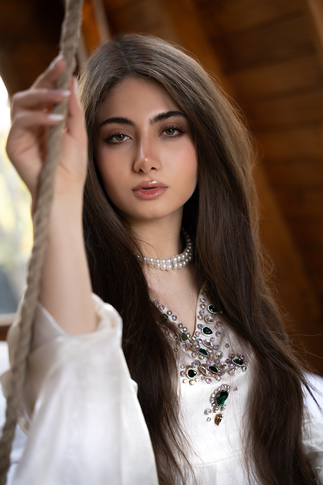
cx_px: 162
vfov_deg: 29.8
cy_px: 242
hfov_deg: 20.1
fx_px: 910
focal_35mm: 68
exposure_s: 1/200
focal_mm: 67.6
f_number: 2.8
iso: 400
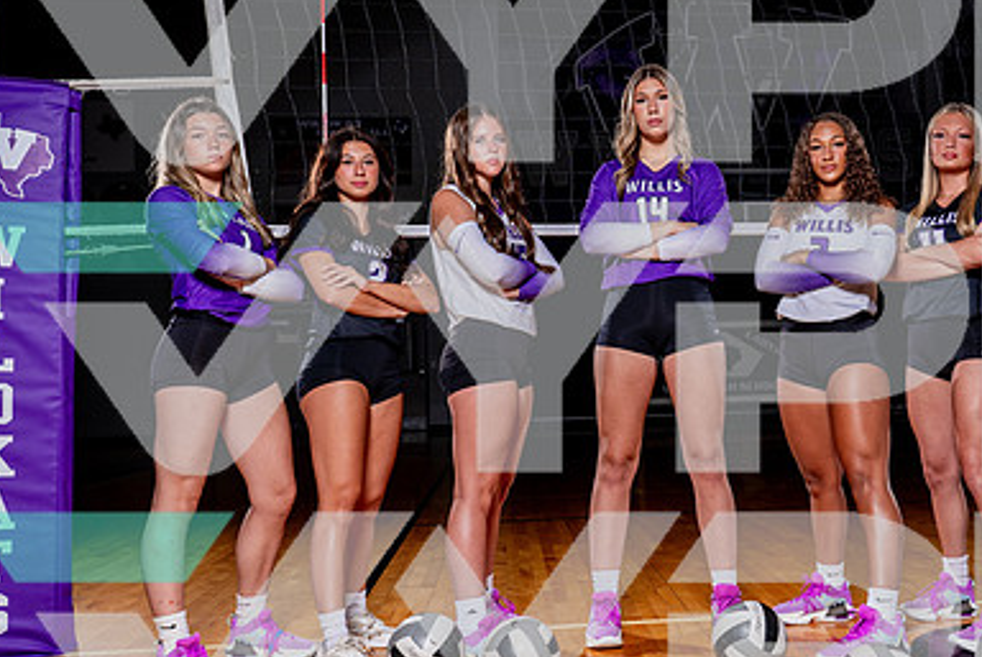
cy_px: 347
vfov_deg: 31.3
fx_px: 1174
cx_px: 659
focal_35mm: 43
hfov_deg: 44.7
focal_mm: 27
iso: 100
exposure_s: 1/250
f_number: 8
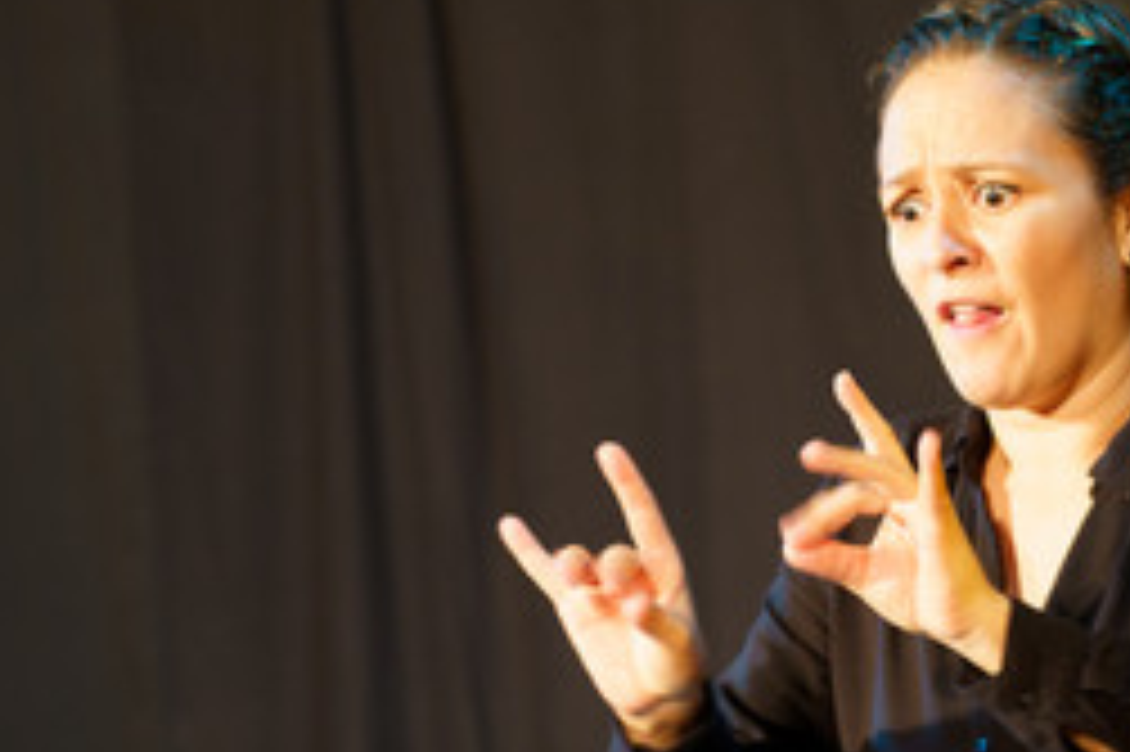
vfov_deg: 7.2
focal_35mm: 191
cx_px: 878
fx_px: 5991
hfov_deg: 10.7
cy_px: 711
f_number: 2.8
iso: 1250
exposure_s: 1/40
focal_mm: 75
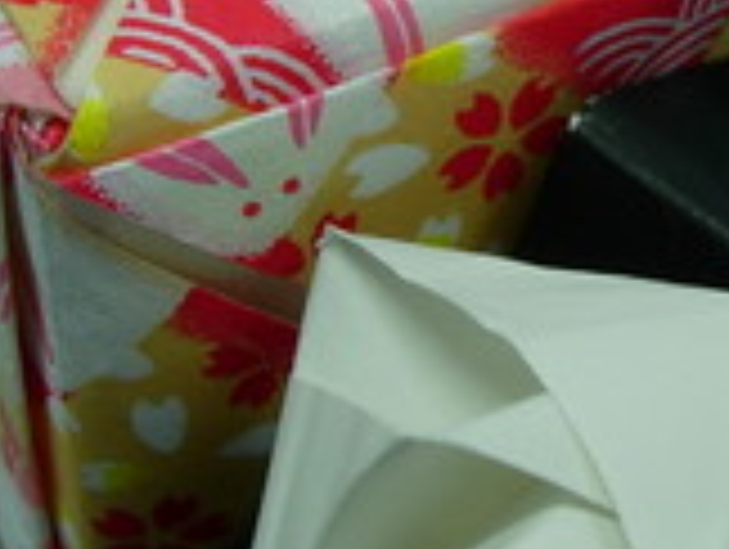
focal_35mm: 120
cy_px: 324
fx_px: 2531
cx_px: 729
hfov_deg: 16.1
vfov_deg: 12.4
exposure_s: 1/43.9
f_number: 2.8
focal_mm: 7.8
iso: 64
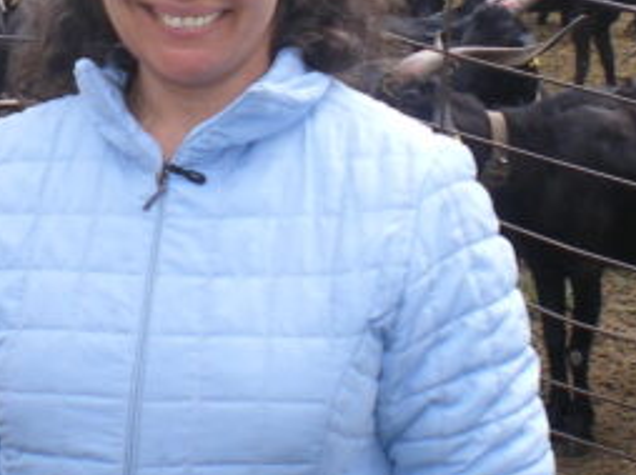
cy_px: 72
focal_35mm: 115
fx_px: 2111
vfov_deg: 12.8
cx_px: 223
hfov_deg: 17.1
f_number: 4.6
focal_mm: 6.3
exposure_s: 1/200
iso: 64
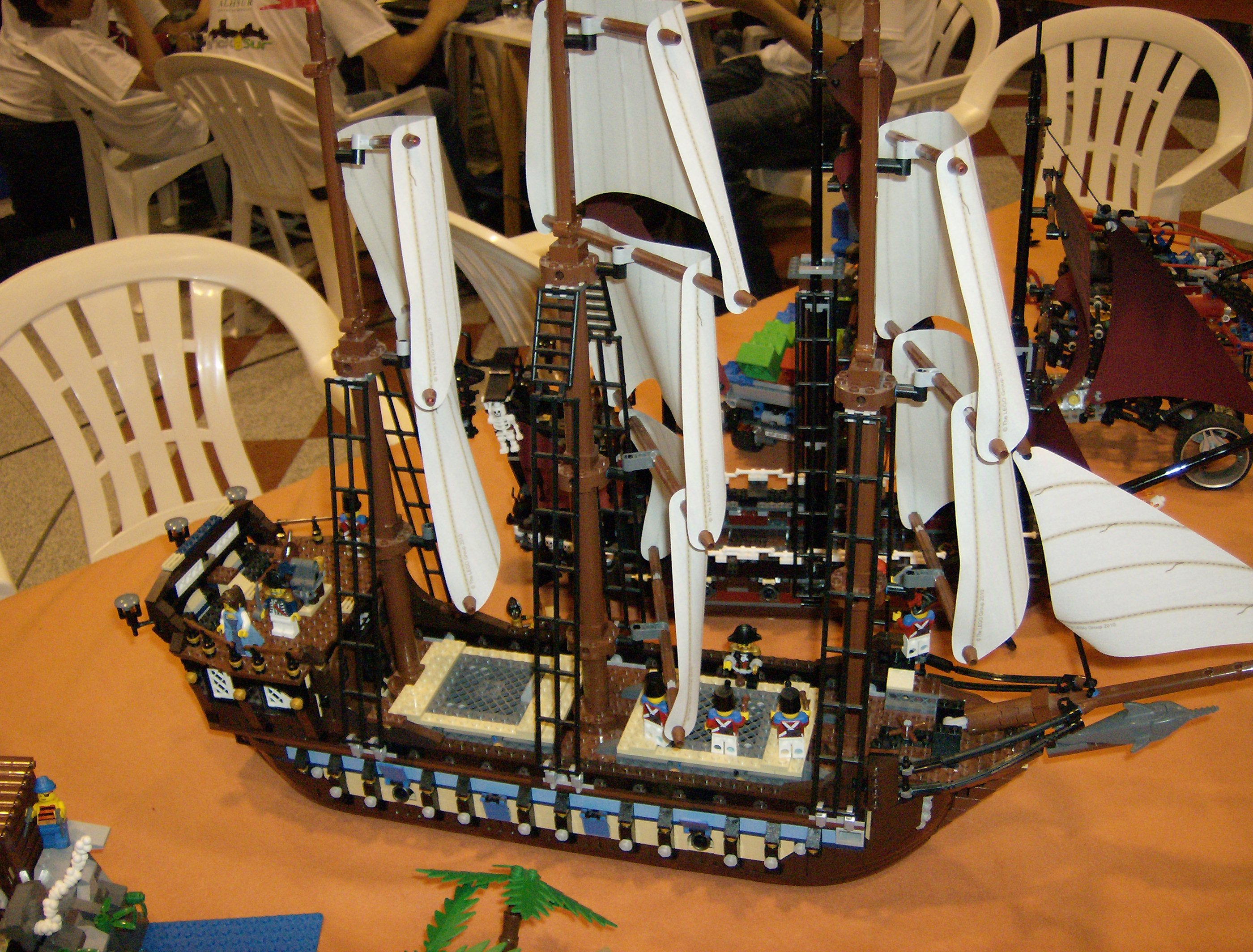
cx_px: 626
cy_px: 476
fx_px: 1309
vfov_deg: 40.0
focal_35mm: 36
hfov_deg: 51.1
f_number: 2.8
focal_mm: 6
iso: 200
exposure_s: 1/60
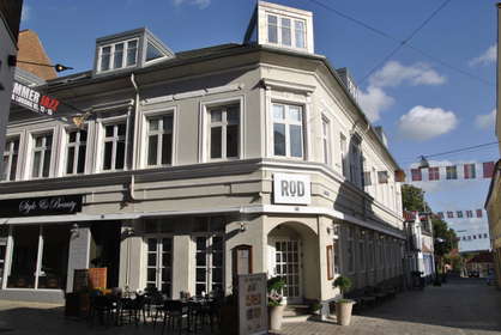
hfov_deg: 67.3
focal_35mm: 27
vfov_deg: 48.1
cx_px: 250
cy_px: 168
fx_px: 376
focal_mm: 18
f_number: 8
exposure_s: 1/250
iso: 100
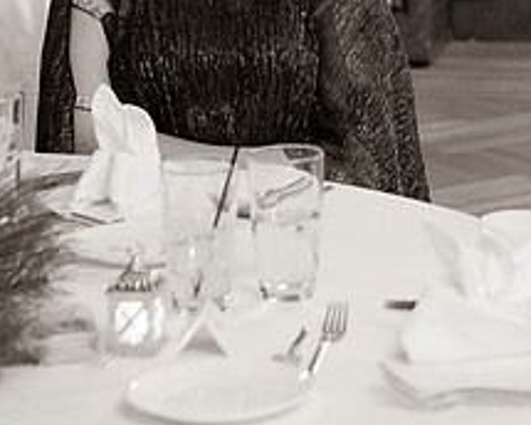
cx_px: 573
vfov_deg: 9.2
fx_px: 2577
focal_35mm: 164
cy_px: -143
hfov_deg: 11.6
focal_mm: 49
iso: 6400
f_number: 2.8
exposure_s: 1/125
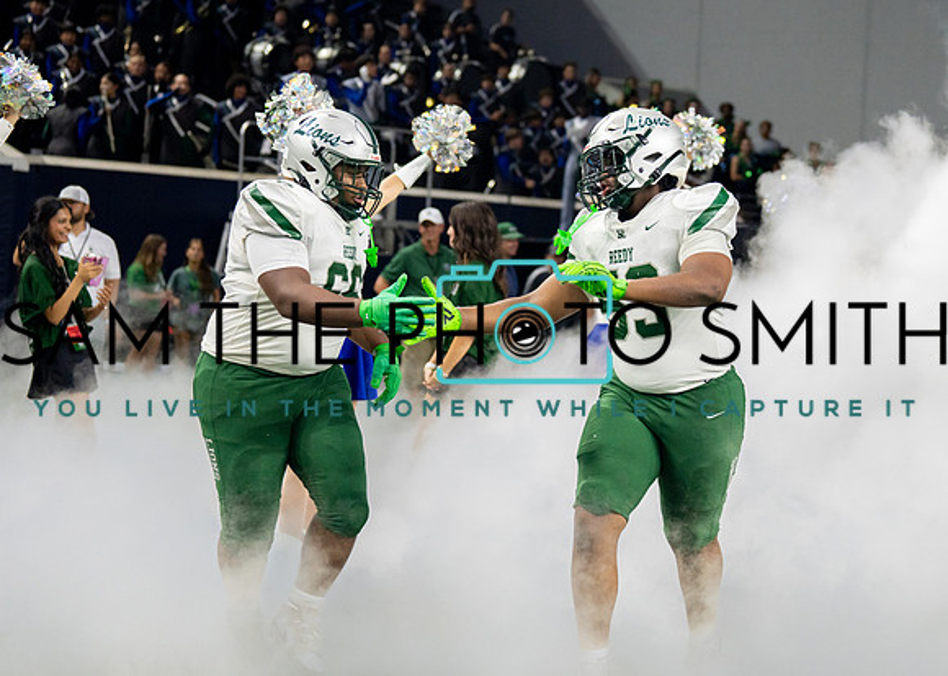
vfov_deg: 14.5
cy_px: 300
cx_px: 577
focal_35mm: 99
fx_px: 2656
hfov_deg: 20.2
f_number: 2.8
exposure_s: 1/1000
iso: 1600
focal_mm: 70
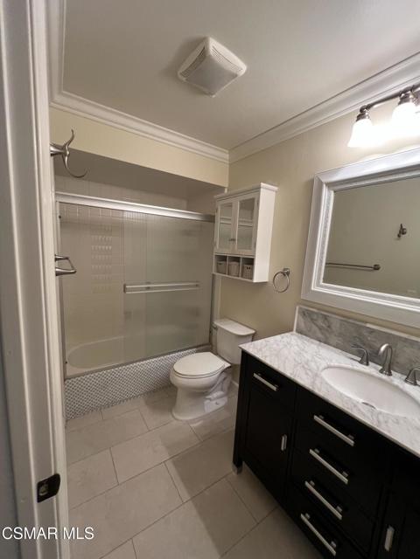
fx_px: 210
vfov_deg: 106.2
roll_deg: -2.6
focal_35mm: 13
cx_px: 210
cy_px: 280
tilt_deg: -8.6
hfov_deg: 89.9
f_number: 1.8
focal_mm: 1.57
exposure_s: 1/60
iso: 125
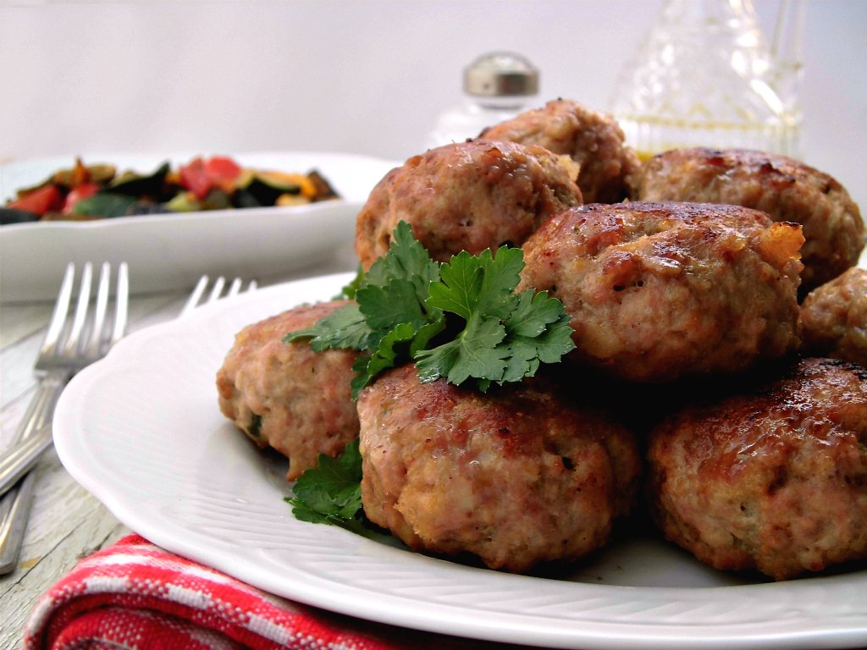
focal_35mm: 47
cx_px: 434
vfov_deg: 30.9
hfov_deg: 40.4
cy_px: 325
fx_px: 1177
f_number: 3.4
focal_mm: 8.3
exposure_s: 1/80
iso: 100
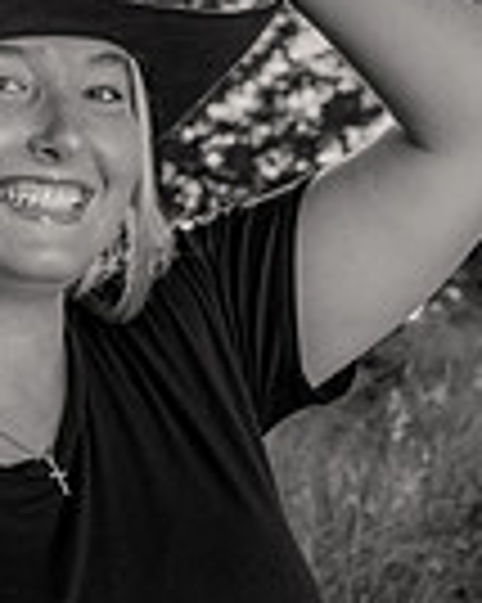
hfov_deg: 13.9
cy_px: 558
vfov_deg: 17.2
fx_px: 1964
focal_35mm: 110
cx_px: 45
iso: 100
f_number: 5
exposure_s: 1/250
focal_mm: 35
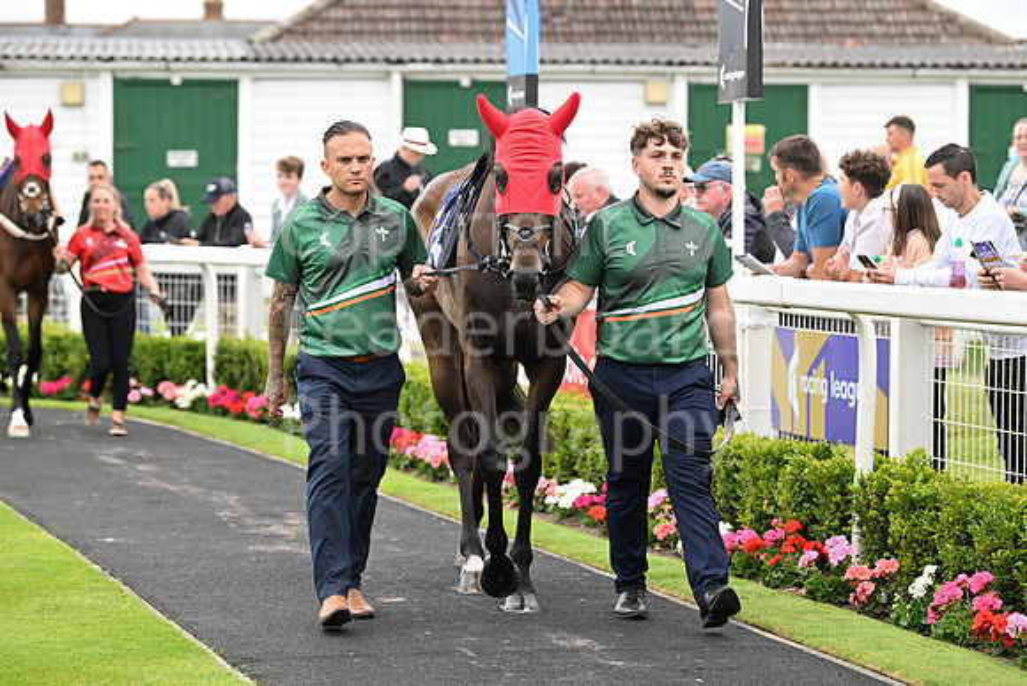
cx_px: 514
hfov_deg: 15.8
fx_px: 3709
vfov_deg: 10.6
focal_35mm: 130
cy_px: 343
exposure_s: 1/320
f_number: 4.5
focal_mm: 130
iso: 800
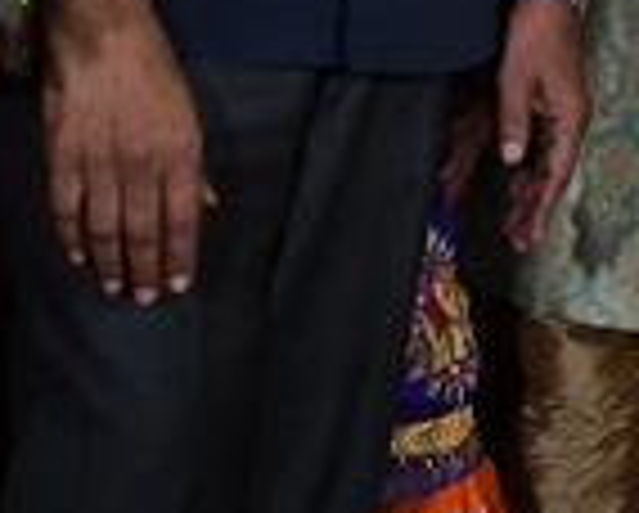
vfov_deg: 8.6
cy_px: -421
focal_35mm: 173
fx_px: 3282
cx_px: 1278
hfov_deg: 10.3
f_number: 5
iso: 1250
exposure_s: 1/160
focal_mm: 25
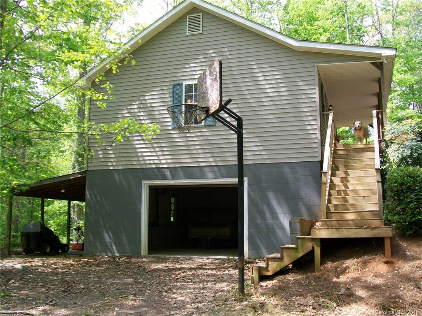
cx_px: 211
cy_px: 158
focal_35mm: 36
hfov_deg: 51.4
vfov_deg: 39.7
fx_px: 439
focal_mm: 6
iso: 64
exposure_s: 1/200
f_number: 2.7
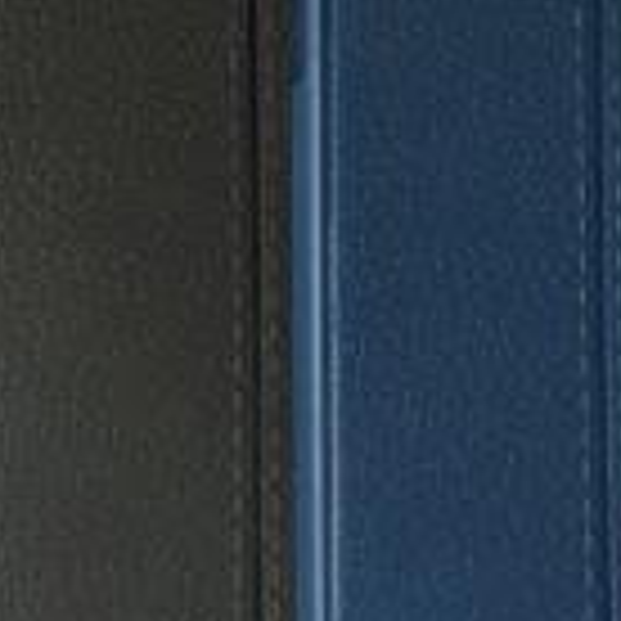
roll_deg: +2.0
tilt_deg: -31.8
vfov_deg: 20.6
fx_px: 1685
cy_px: 104
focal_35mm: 83
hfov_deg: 20.9
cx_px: 256
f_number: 2.2
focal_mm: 4.15
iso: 200
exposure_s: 1/33
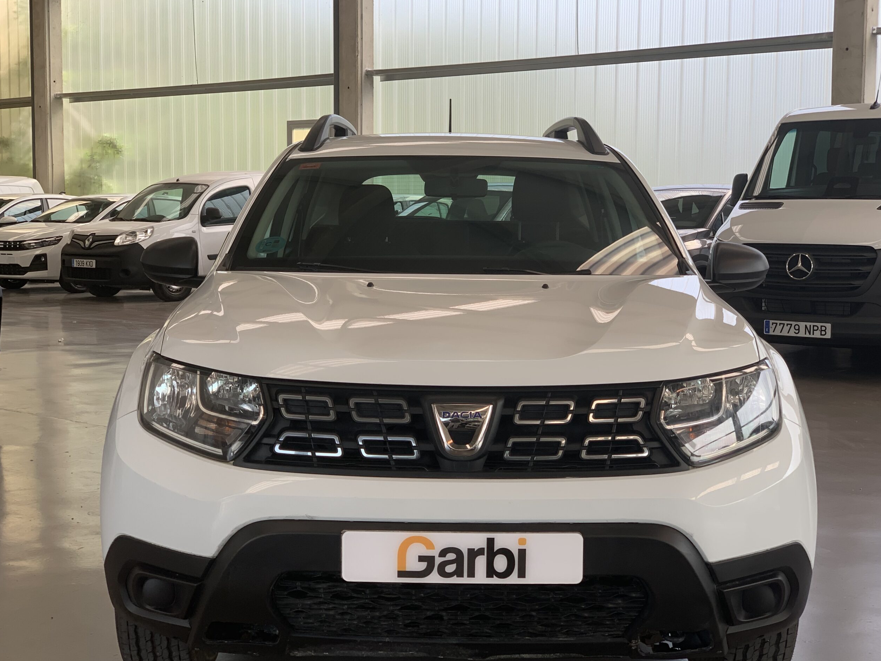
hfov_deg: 36.2
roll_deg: -0.5
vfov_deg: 27.5
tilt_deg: -4.3
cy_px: 327
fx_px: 1349
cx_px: 435
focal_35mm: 53
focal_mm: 6
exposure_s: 1/137
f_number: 2.4
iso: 16
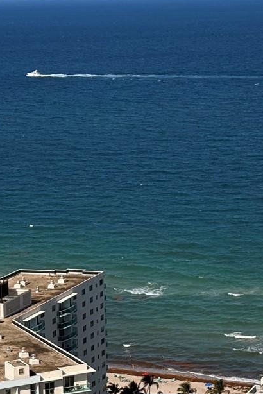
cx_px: 189
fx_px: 1423
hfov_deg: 10.5
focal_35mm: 130
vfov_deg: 15.6
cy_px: 42
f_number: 1.78
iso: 64
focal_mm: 6.76
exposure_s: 1/8772
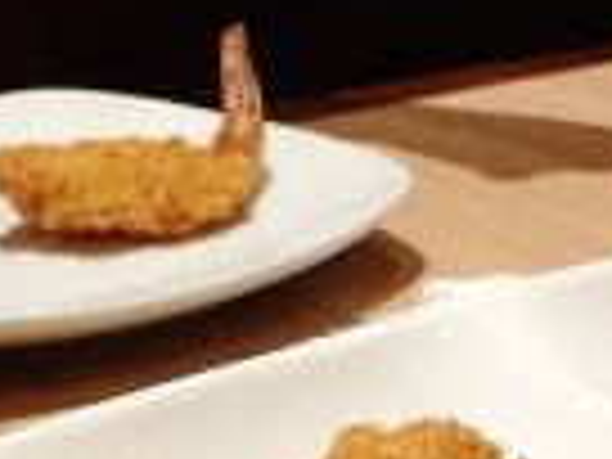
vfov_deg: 9.7
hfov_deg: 12.9
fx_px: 2634
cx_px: 738
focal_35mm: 149
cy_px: 619
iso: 64
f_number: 2.2
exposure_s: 1/33
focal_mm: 4.15
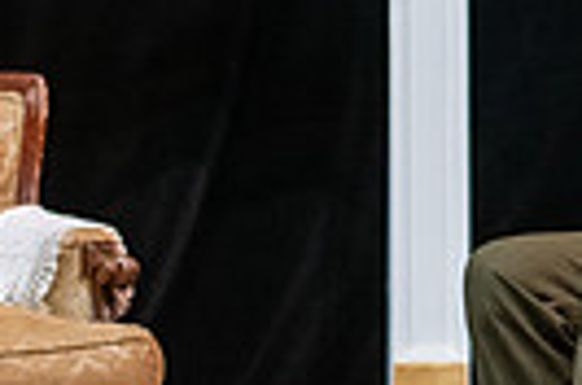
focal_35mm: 350
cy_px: -72
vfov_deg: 3.9
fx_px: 5645
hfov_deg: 5.8
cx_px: 875
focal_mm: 80
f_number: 3.2
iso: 3200
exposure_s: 1/200
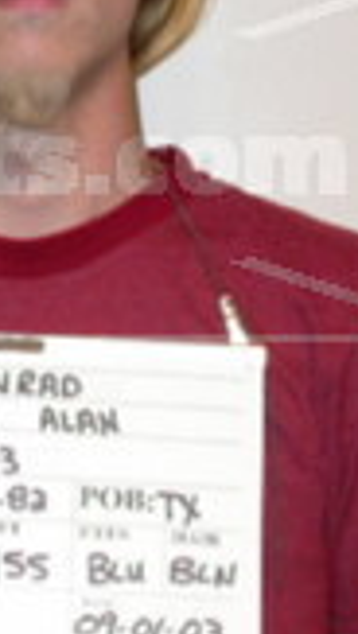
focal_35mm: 138
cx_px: -99
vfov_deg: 15.5
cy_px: 150
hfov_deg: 8.7
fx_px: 2323
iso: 100
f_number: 3.1
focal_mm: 12.6
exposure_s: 1/60.3
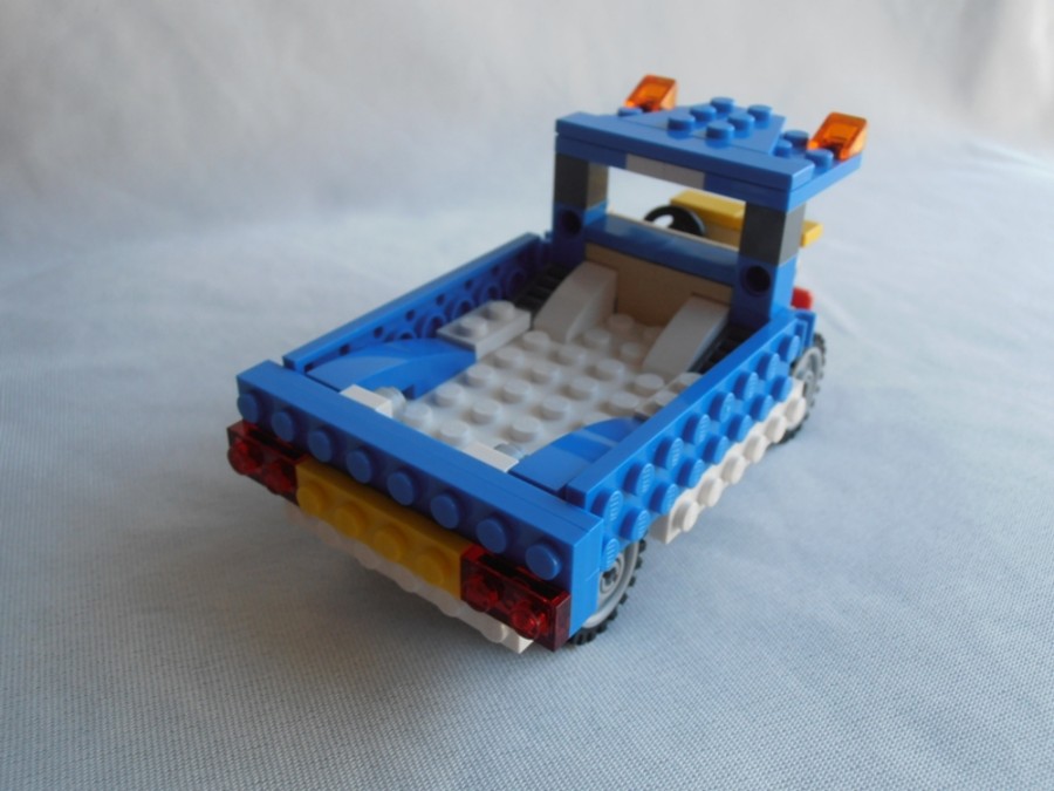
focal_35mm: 37
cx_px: 527
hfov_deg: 50.1
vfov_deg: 38.7
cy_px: 396
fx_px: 1127
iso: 80
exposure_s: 1/60
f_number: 3.9
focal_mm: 6.61
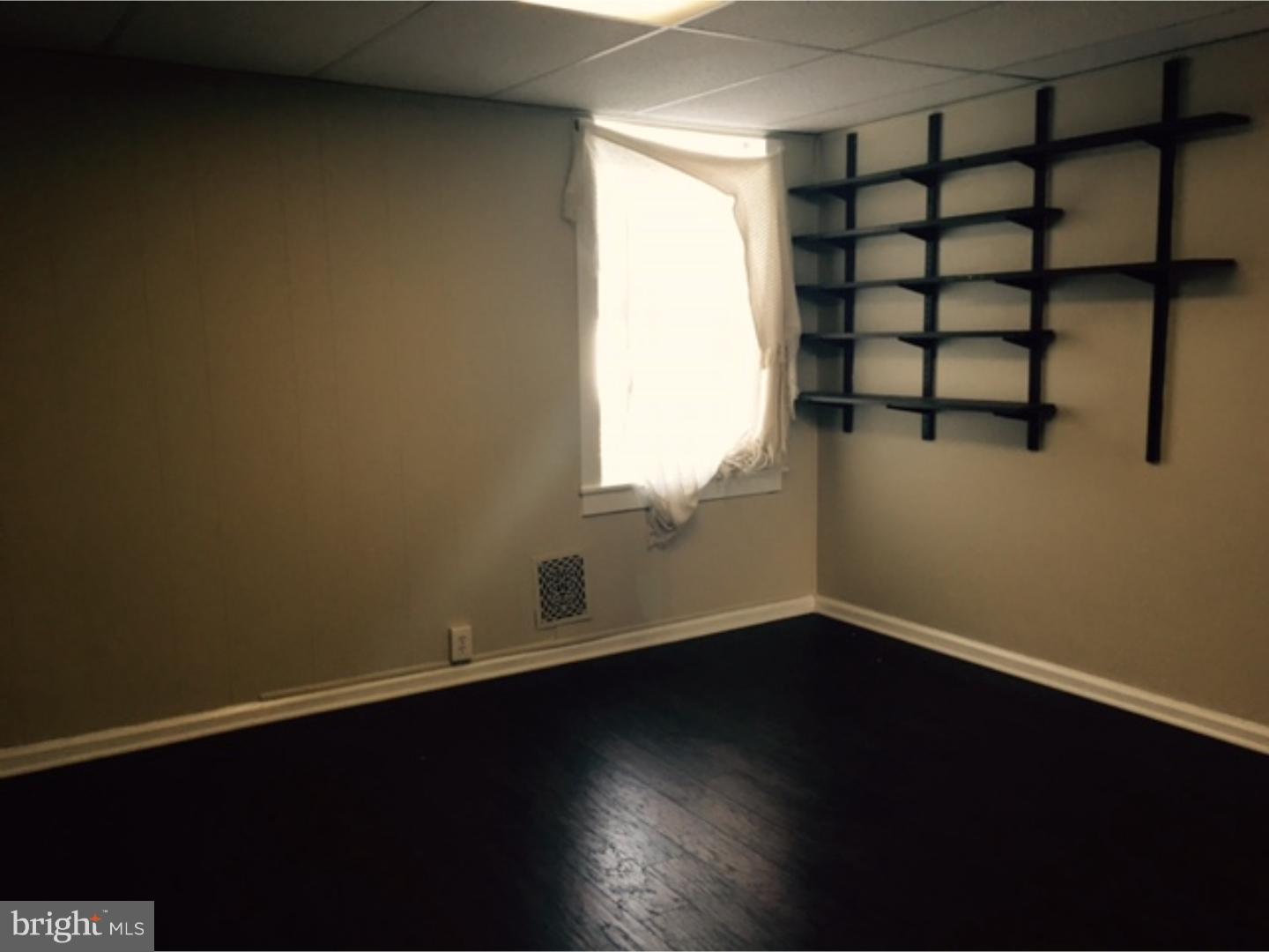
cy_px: 476
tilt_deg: -9.1
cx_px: 634
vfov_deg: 48.2
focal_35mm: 29
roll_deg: -0.4
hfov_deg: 61.7
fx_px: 1063
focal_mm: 4.15
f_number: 2.2
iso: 50
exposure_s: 1/30
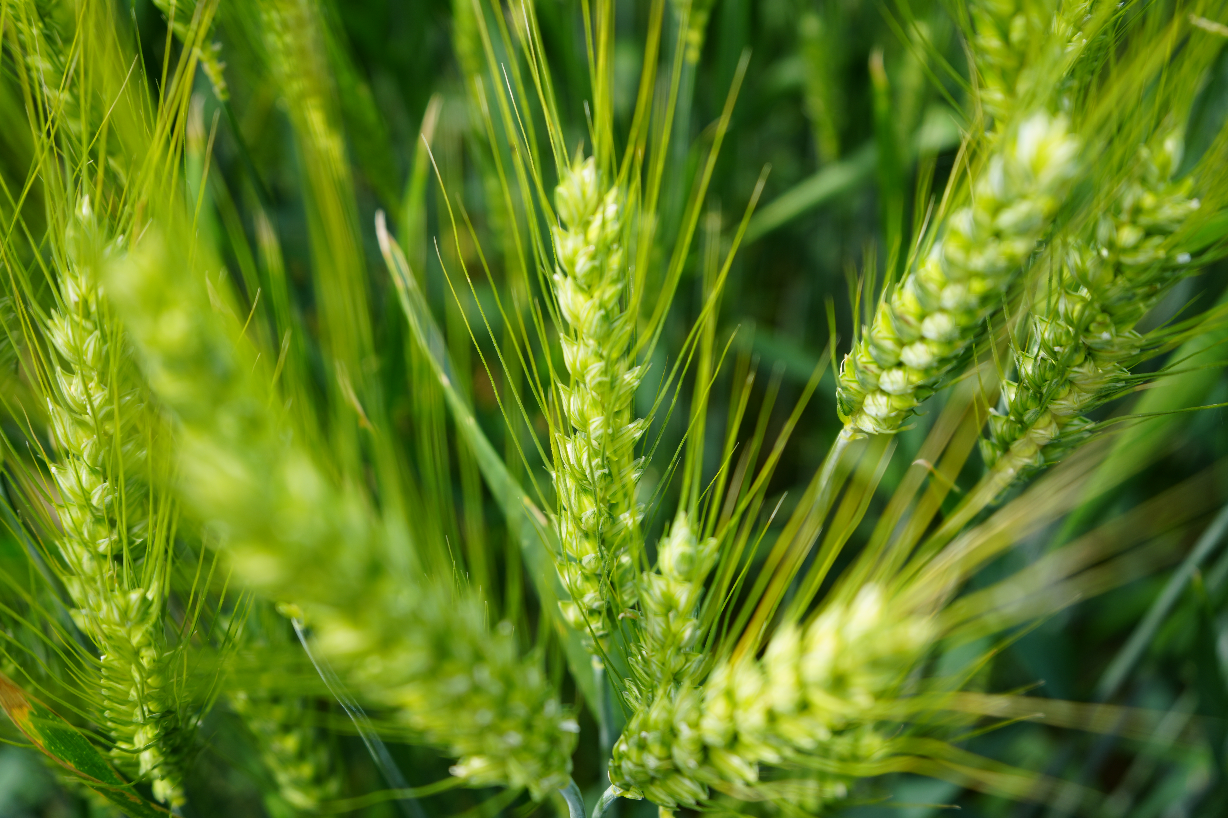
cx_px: 614
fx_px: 1398
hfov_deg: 47.4
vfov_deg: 32.6
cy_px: 409
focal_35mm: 41
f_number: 5
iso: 100
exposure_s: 1/125
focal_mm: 41
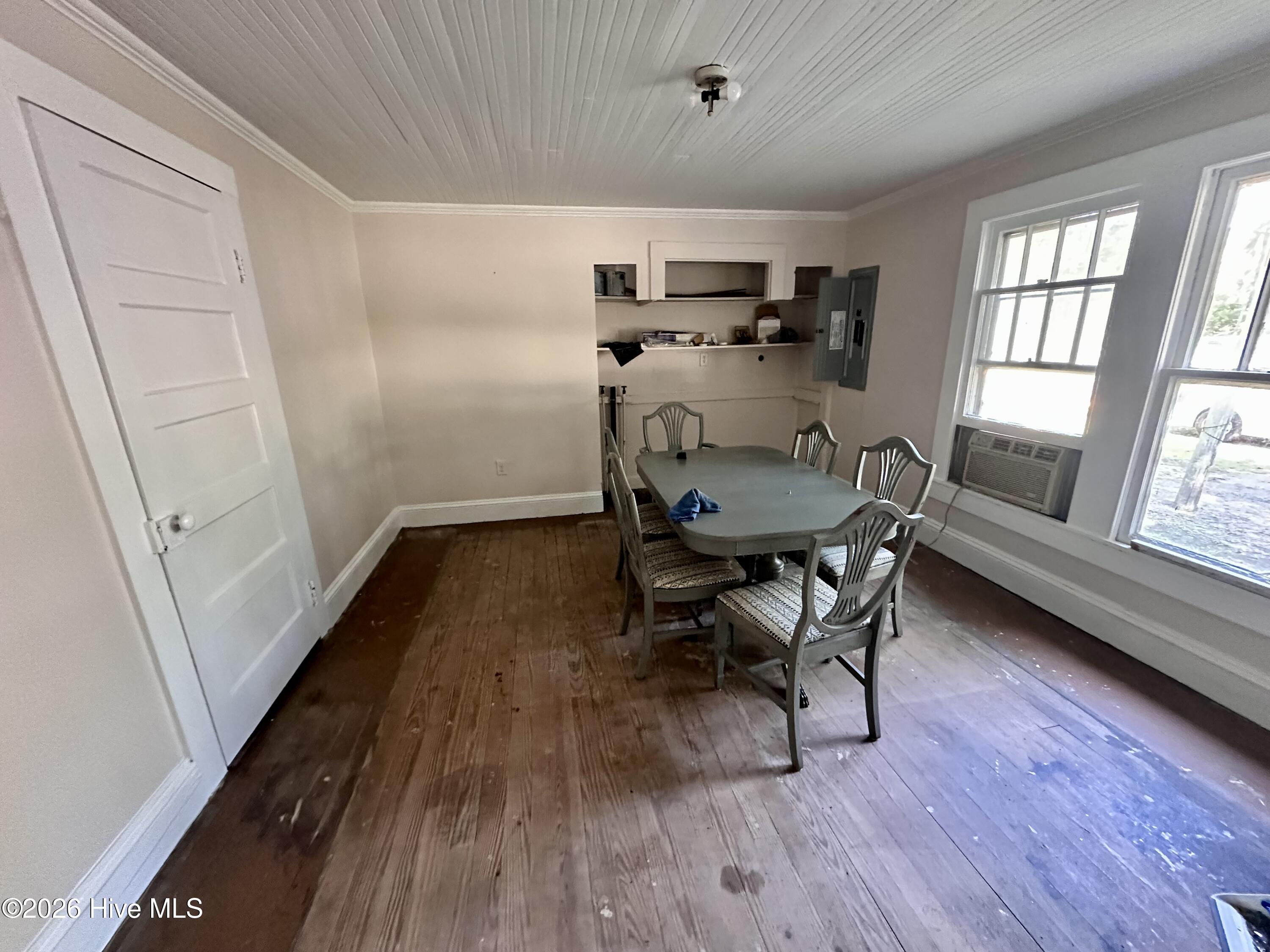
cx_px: 635
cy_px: 476
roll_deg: -0.4
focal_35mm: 14
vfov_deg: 85.7
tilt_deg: -16.3
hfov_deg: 102.1
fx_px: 514
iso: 800
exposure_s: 1/60
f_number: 2.2
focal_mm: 2.22
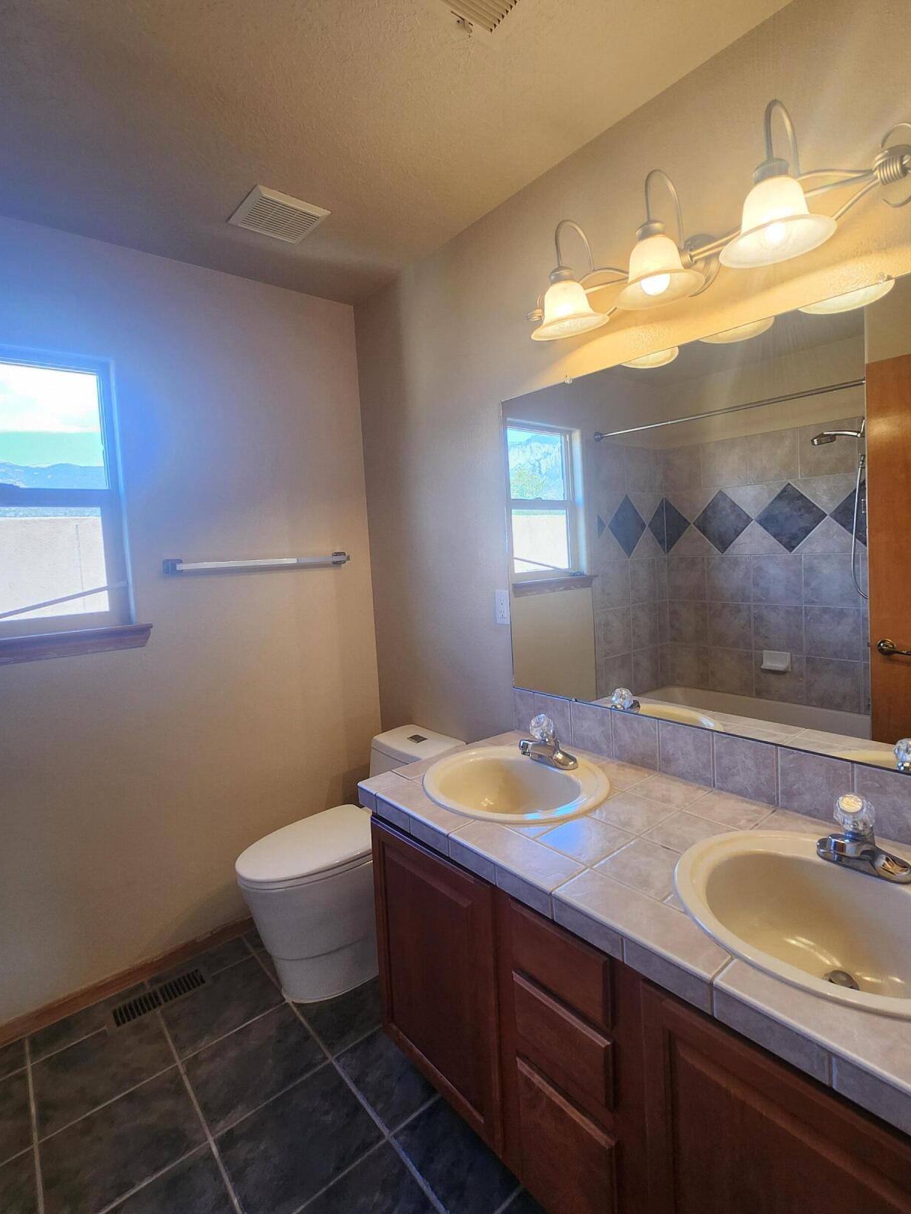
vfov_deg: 94.4
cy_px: 580
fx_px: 561
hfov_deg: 77.5
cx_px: 533
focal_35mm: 16
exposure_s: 1/60
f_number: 2.2
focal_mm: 1.74
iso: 80
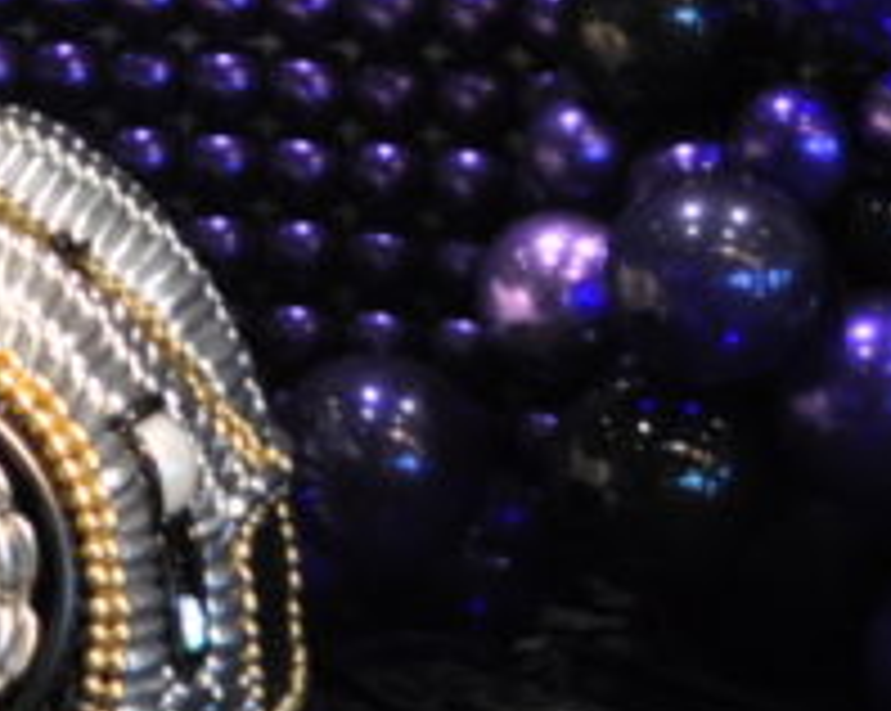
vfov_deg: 11.3
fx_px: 3451
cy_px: -360
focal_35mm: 131
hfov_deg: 13.9
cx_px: -378
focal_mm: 18
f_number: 4
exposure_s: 1/60
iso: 400
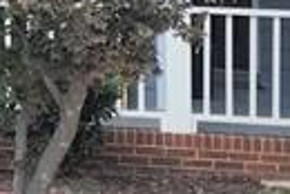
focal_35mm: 238
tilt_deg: +4.0
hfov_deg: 7.9
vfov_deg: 5.6
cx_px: -435
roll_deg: -1.3
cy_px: -214
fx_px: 1919
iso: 25
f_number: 2.2
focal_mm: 4.15
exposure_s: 1/120
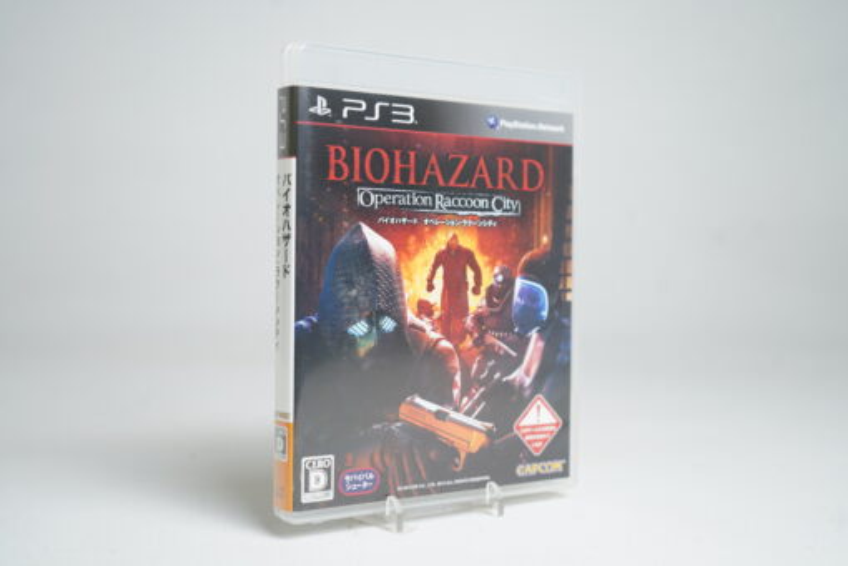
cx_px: 424
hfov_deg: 42.7
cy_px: 283
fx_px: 1083
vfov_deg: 29.2
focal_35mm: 46
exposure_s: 1/30
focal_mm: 46
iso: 160
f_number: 4.5
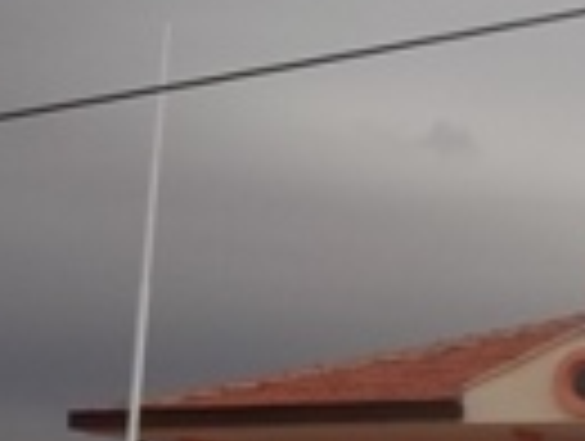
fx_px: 1862
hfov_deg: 16.7
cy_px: 328
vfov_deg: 13.5
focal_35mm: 110
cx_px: 788
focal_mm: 5.7
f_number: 5.5
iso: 80
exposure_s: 1/1000
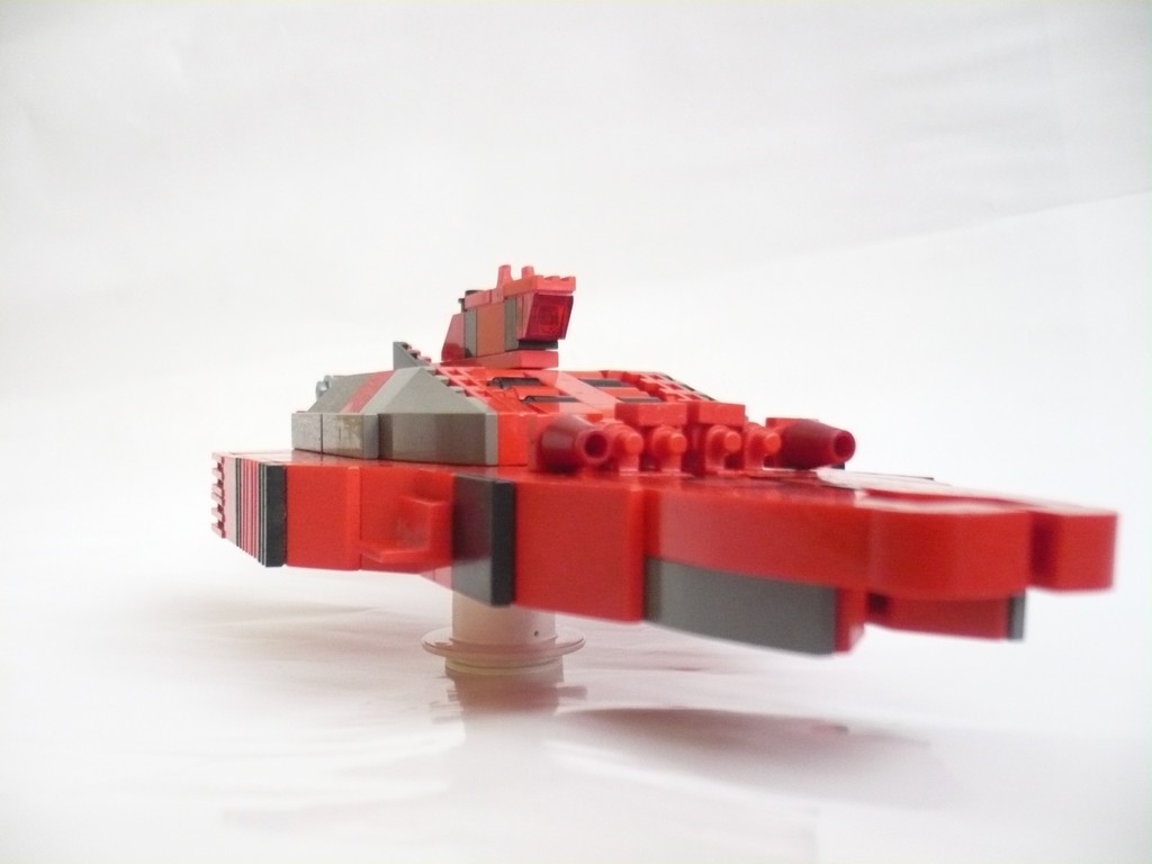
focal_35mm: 35
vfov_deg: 40.7
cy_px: 432
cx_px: 576
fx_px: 1165
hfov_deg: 52.6
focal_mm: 5.8
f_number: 2.8
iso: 400
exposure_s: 1/13
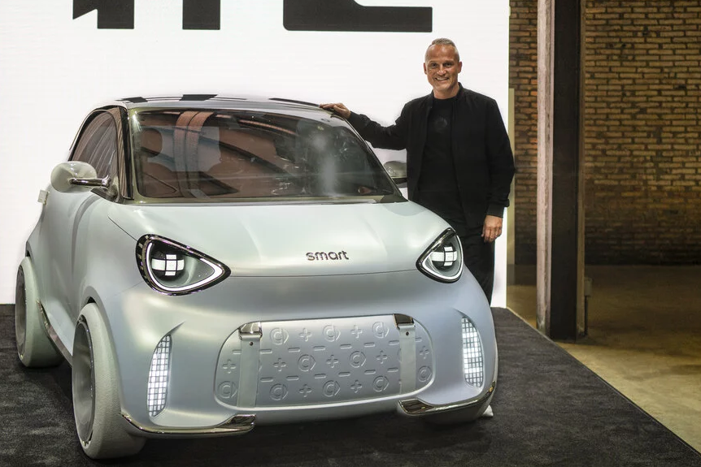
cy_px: 149
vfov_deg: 25.8
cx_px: 321
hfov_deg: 38.2
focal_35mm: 52
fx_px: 1013
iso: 500
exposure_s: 1/320
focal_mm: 35
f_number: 2.5
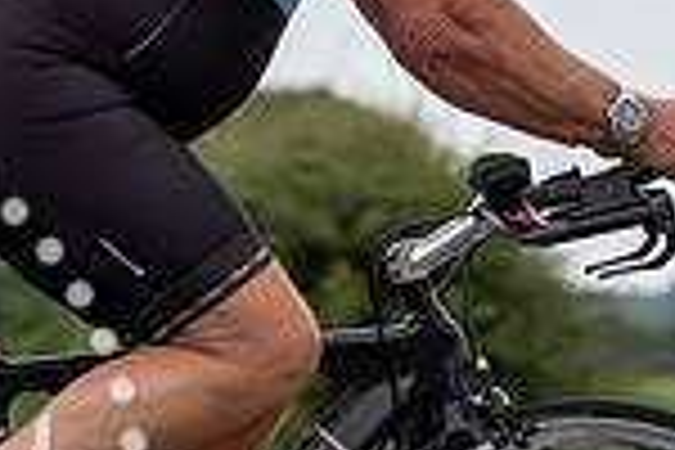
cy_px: -67
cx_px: 431
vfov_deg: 3.6
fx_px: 7049
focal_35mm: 376
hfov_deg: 5.5
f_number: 3.2
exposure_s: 1/800
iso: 320
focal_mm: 70
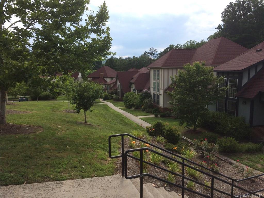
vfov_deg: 48.2
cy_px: 99
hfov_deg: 61.7
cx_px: 132
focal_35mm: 29
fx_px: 221
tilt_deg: -6.9
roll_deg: +0.8
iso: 32
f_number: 2.2
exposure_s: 1/1580
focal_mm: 4.15
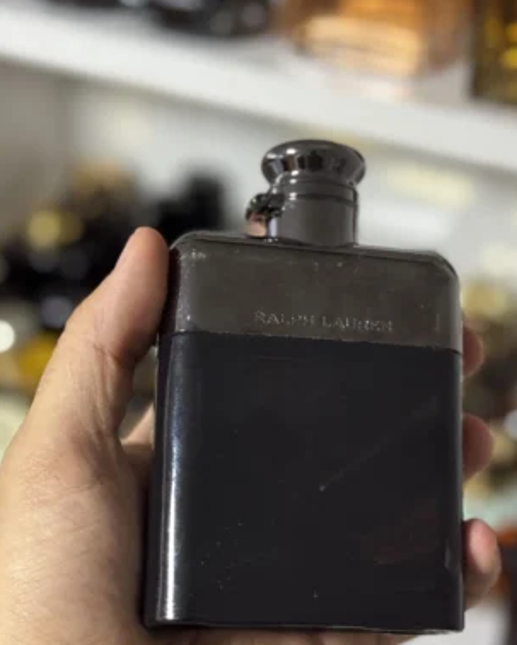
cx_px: 331
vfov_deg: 26.7
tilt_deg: -31.9
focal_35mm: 71
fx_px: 1356
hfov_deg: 21.5
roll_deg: -3.8
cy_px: 346
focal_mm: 6.76
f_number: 1.78
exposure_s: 1/50
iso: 200
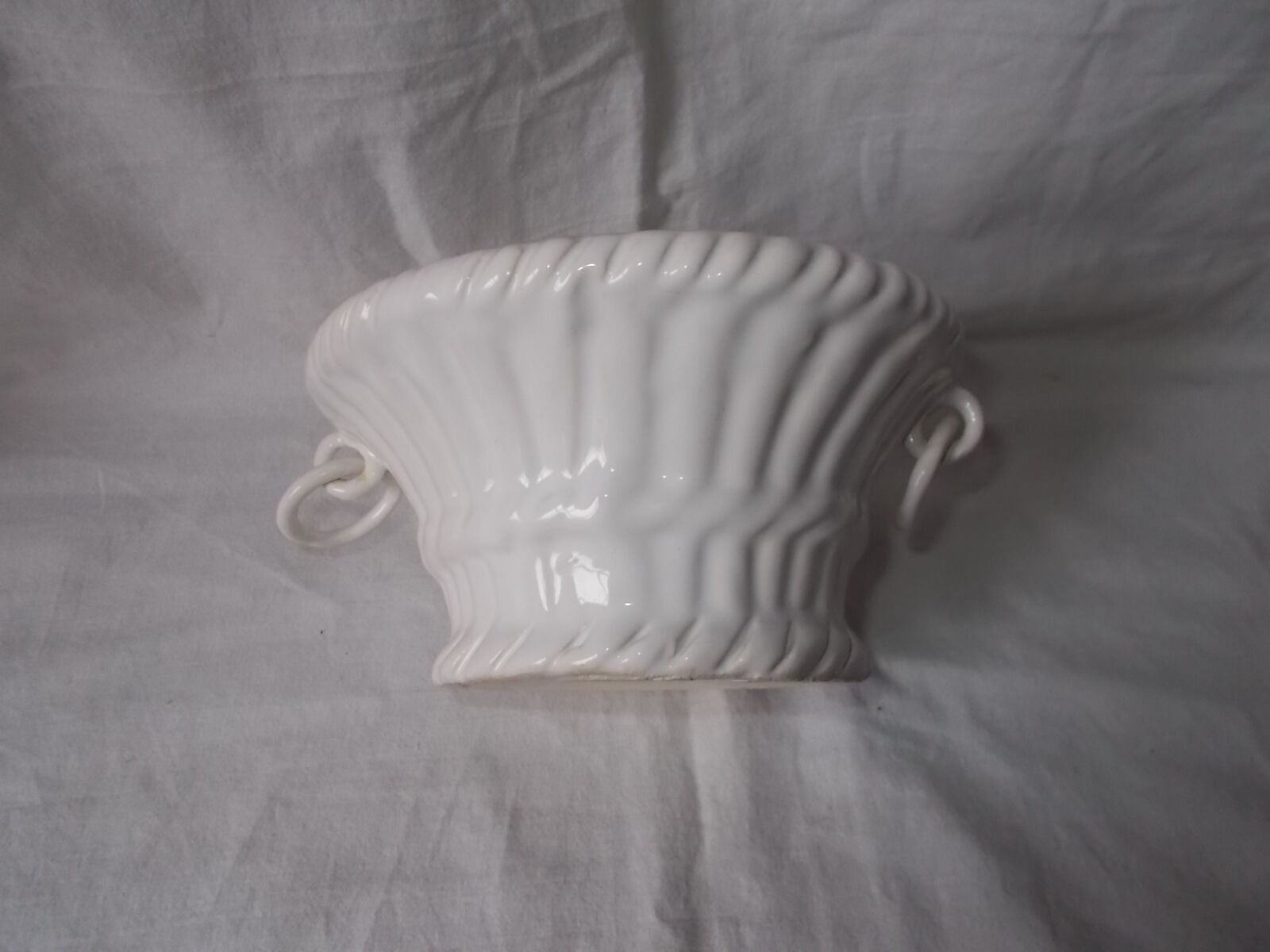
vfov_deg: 53.1
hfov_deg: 67.3
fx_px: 954
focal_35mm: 26
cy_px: 476
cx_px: 635
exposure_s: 1/25
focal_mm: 4.6
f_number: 3.2
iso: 200
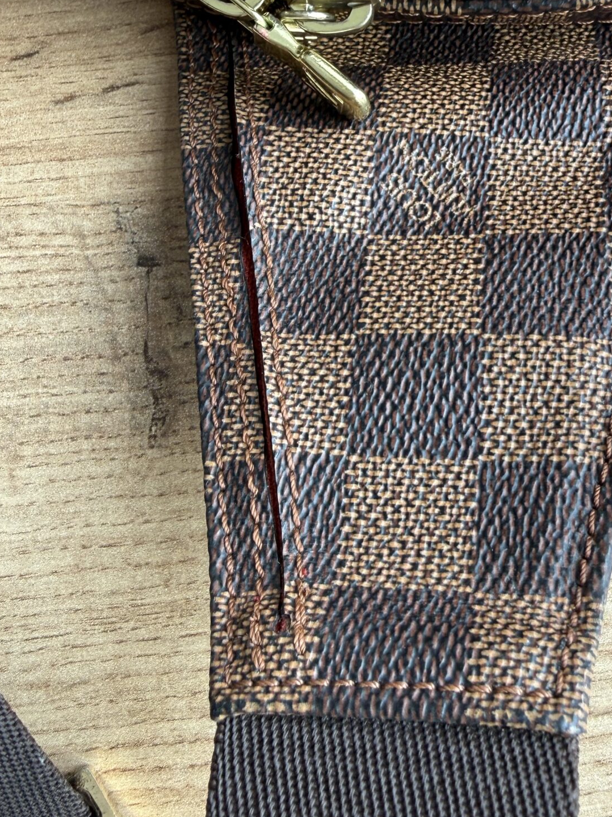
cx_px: 379
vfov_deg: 44.8
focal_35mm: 42
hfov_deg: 34.2
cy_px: 378
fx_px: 990
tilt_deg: -74.0
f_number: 2.2
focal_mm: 2.22
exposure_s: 1/99
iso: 50
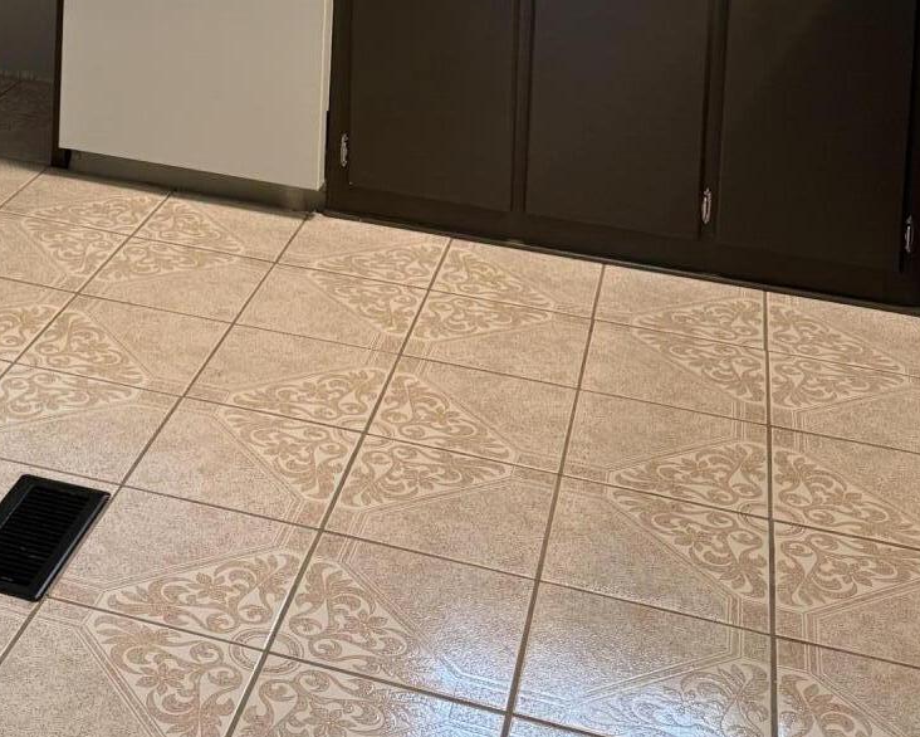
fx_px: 1743
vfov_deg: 20.6
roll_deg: -1.5
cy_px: -342
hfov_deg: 28.5
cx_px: 106
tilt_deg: -4.4
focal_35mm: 64
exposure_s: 1/120
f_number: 1.78
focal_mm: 6.76
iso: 200
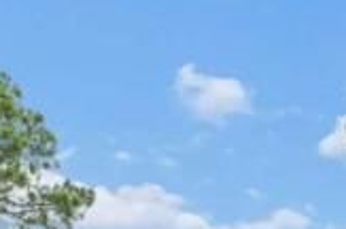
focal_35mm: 118
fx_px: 1132
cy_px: 657
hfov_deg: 13.6
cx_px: 777
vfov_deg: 9.4
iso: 500
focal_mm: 16
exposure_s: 1/125
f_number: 9
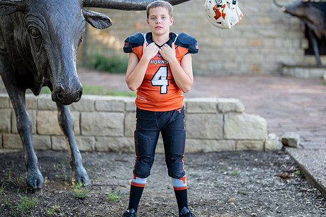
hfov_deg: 29.3
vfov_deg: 19.7
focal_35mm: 69
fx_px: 625
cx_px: 163
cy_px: 100
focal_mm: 50
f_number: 1.2
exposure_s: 1/1250
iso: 200
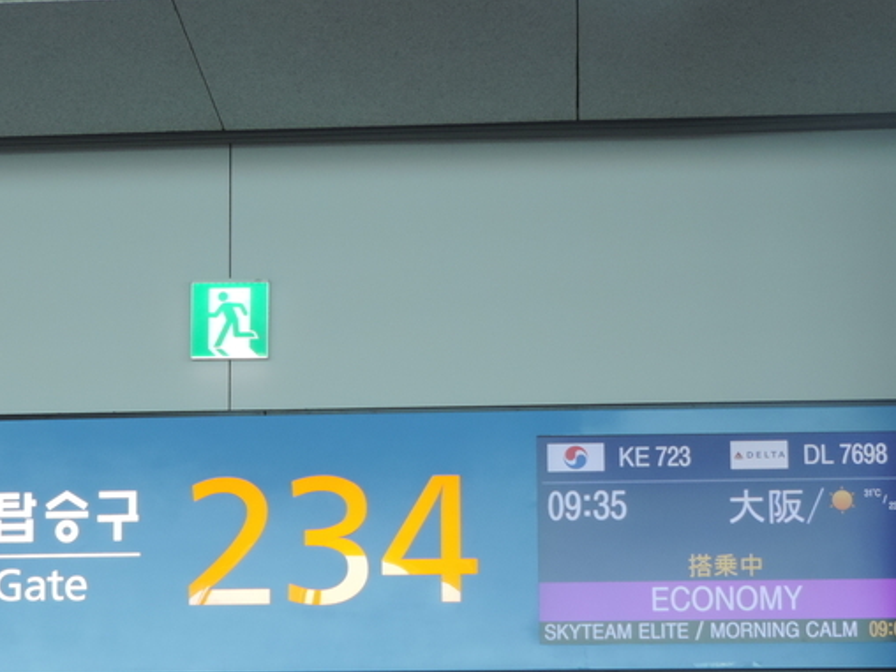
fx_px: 3054
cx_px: 229
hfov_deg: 16.6
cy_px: 420
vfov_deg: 12.5
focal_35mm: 118
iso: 250
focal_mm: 13.3
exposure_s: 1/100
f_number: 3.9
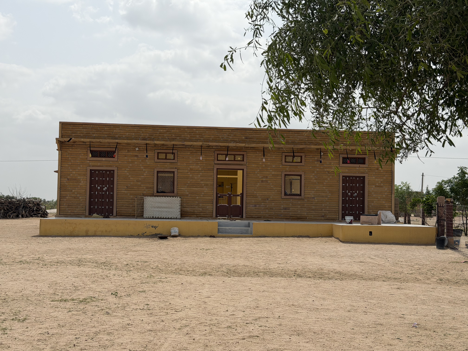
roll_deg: -1.1
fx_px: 649
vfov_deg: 30.3
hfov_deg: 39.7
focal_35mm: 48
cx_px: 234
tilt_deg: +2.3
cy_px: 176
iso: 64
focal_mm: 6.76
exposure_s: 1/11364
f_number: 1.78
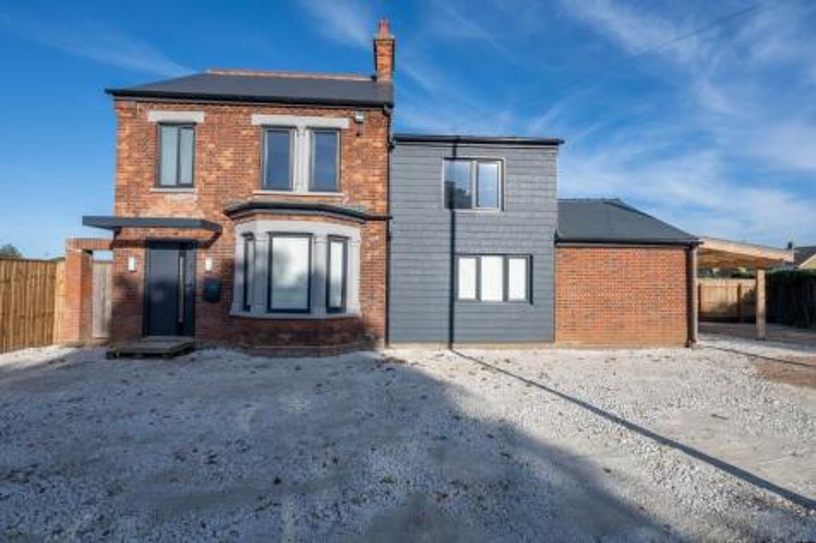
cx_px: 408
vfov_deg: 72.0
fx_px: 374
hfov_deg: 95.0
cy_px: 272
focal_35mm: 16
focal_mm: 16.5
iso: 64
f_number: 6.3
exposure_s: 1/640
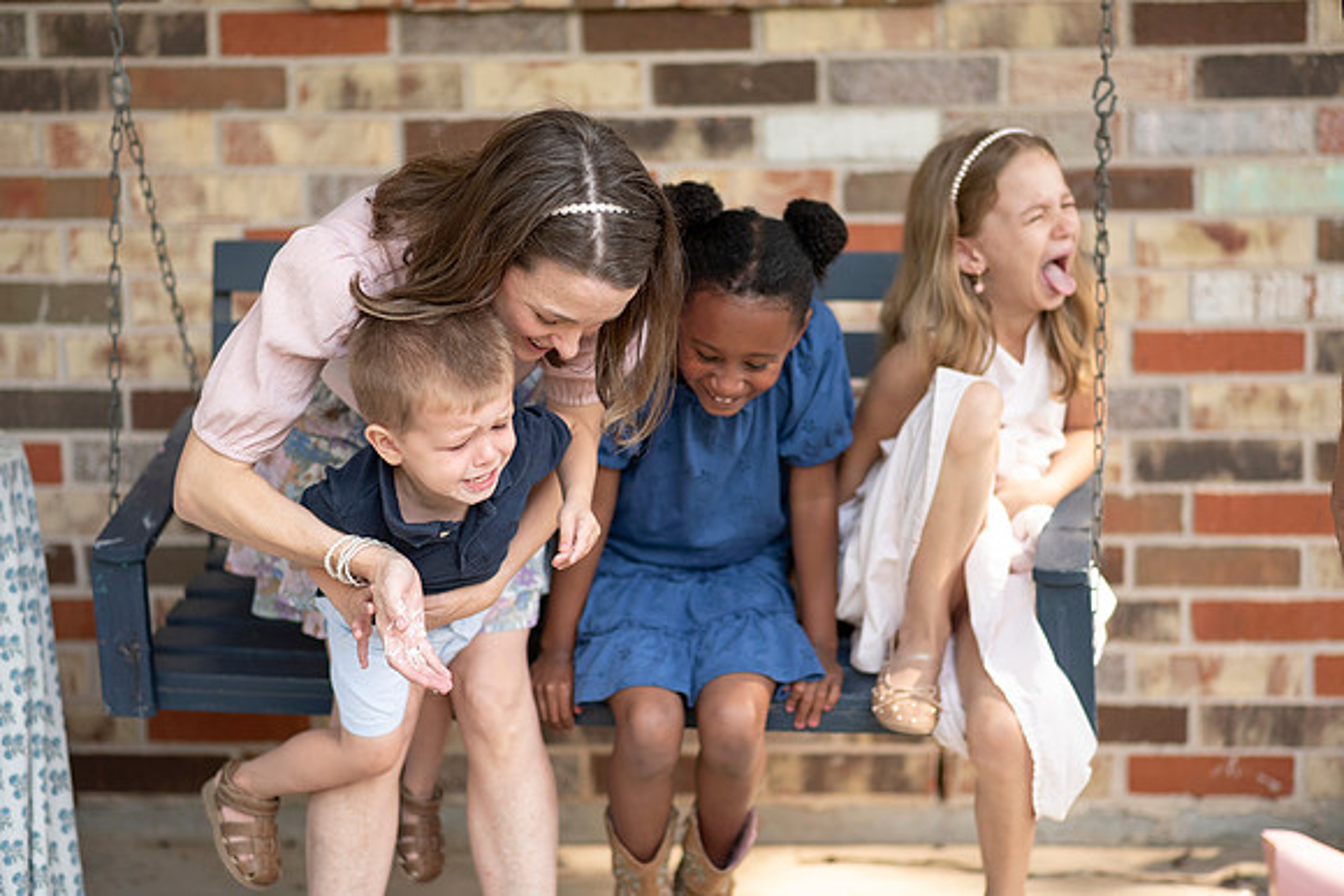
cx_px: 672
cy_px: 448
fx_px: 3174
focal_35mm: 85
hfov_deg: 23.9
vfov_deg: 16.1
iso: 320
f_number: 2
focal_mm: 85
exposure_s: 1/1250
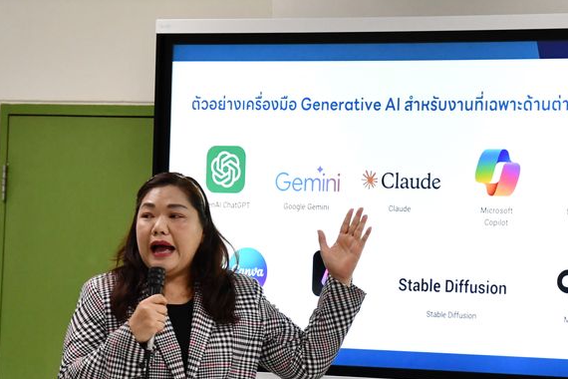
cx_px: 315
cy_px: 235
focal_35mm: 228
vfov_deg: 6.0
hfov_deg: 9.0
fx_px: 3597
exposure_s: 1/160
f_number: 5.3
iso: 3200
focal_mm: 85
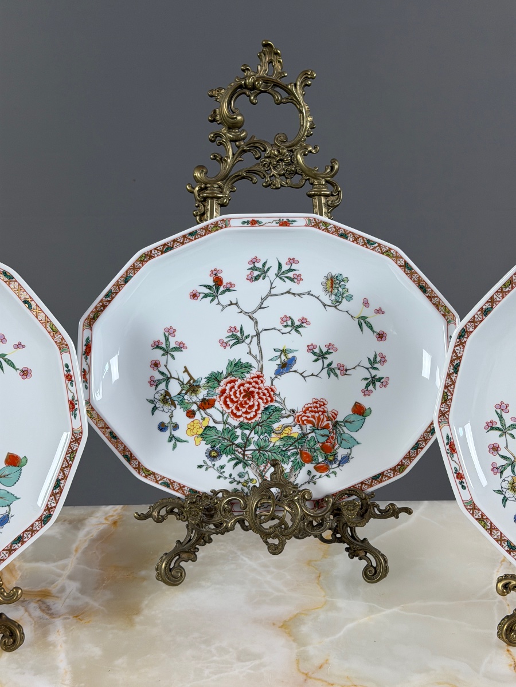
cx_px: 258
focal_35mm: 48
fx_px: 954
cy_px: 344
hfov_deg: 30.3
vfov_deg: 39.7
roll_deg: +0.6
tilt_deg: -15.0
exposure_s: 1/100
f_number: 1.78
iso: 50
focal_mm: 6.76
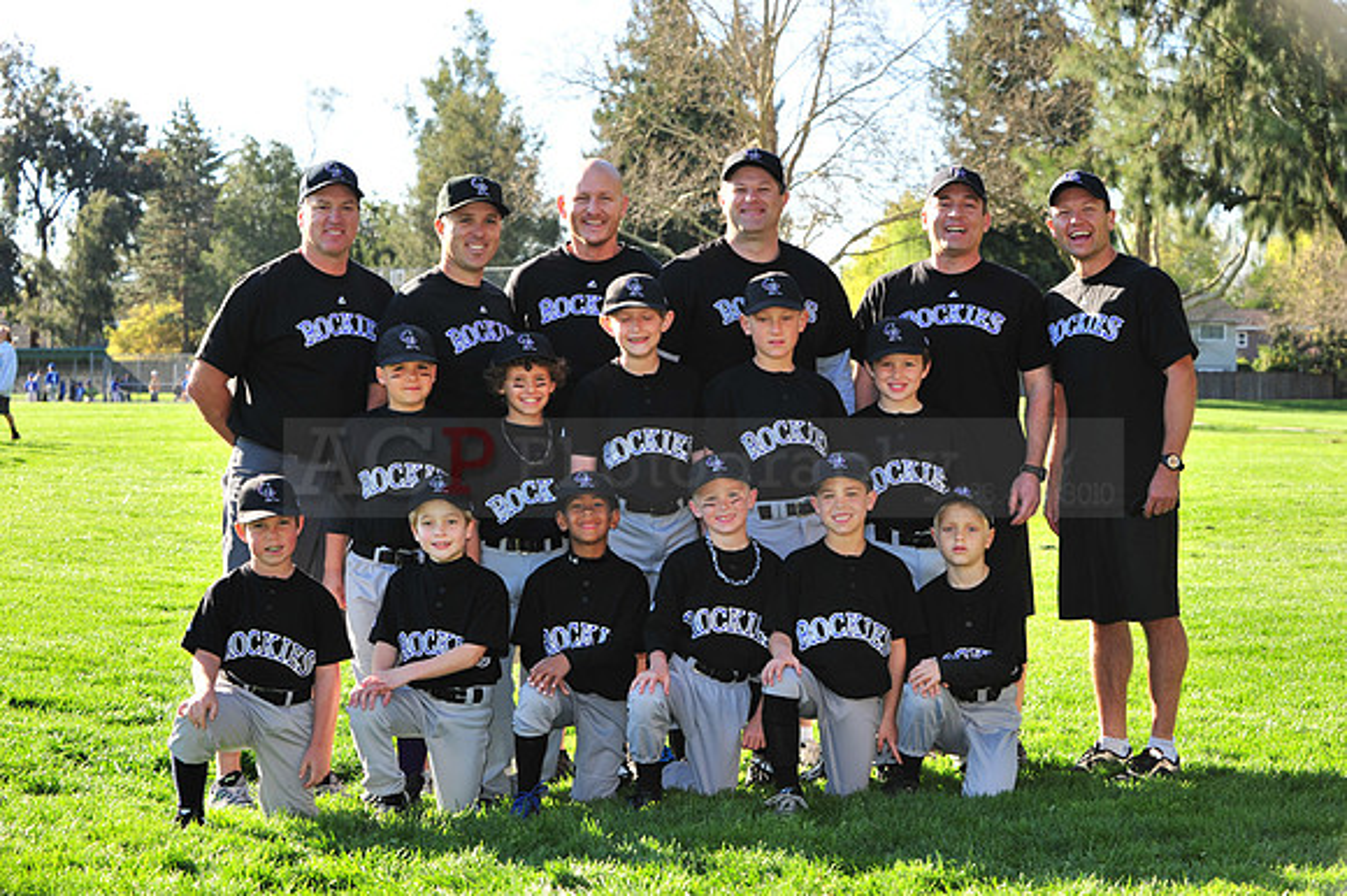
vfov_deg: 17.0
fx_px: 2992
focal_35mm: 80
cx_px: 674
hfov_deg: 25.4
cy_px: 448
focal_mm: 80
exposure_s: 1/160
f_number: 8
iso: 200
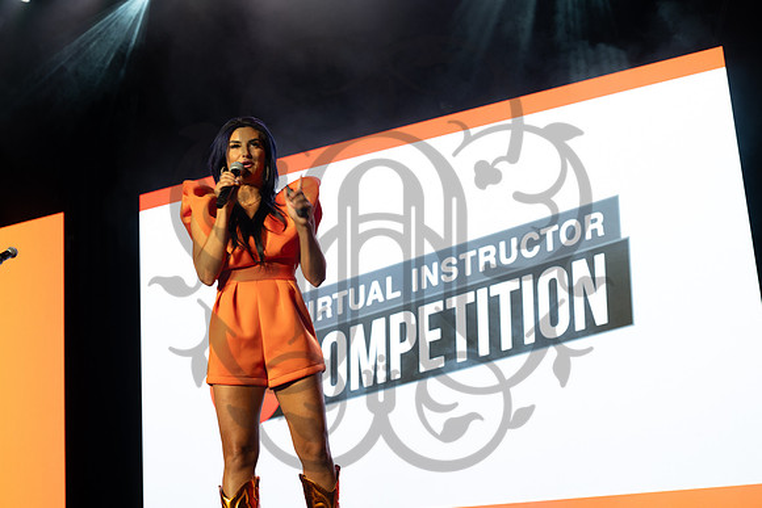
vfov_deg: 27.0
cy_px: 254
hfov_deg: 39.6
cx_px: 381
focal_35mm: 50
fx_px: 1059
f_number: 3.5
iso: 500
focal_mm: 50
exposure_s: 1/80
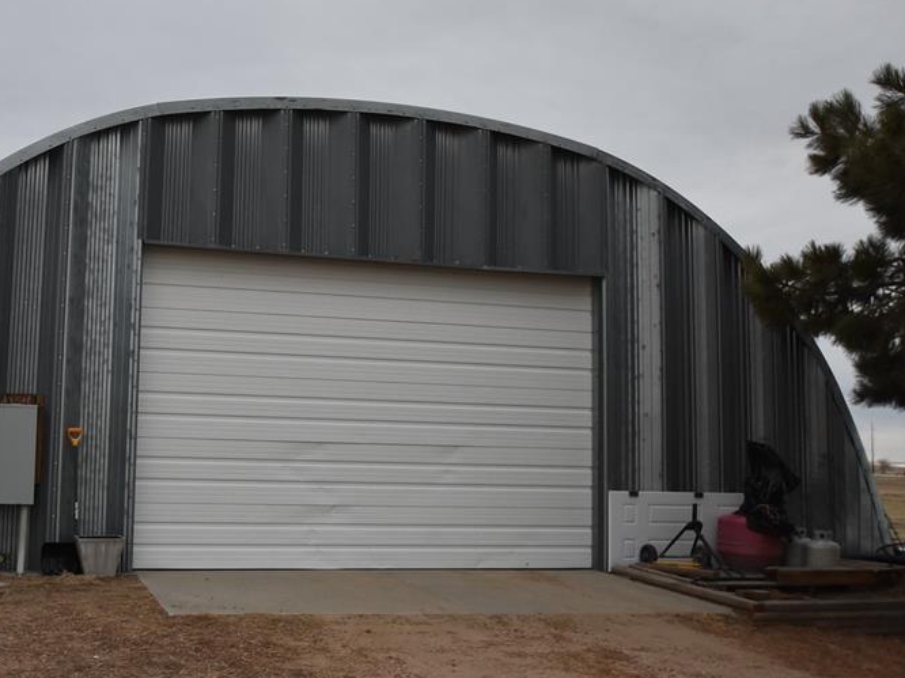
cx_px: 246
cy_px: 360
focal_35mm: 38
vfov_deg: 37.9
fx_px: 986
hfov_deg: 47.8
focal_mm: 17
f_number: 8
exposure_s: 1/400
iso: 800
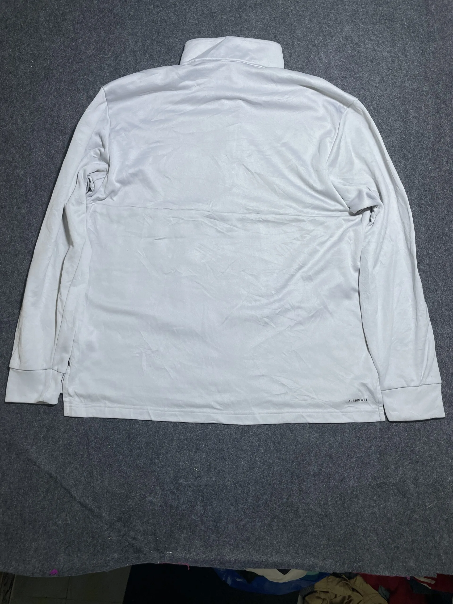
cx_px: 226
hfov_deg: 53.1
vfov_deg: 67.3
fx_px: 454
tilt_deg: -62.2
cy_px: 302
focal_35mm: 26
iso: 50
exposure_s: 1/100
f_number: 1.6
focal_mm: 4.2
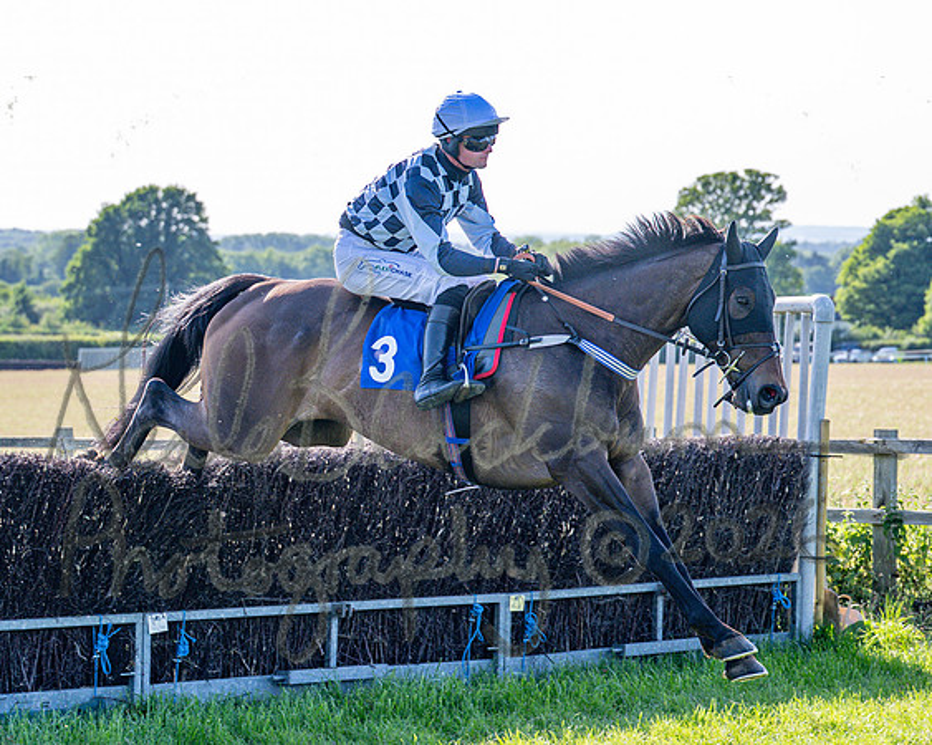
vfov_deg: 12.4
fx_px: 3432
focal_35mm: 124
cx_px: 437
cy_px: 369
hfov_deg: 15.5
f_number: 4
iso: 320
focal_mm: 70
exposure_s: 1/1250
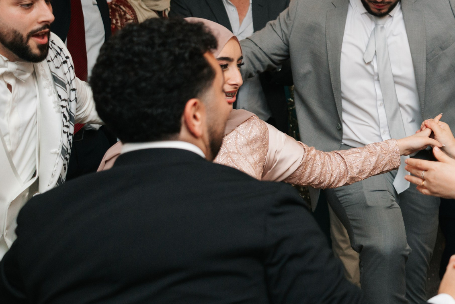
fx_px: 1024
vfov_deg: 16.8
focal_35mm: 81
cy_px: 126
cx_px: 446
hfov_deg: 24.0
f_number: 2.8
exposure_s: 1/200
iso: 1000
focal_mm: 35
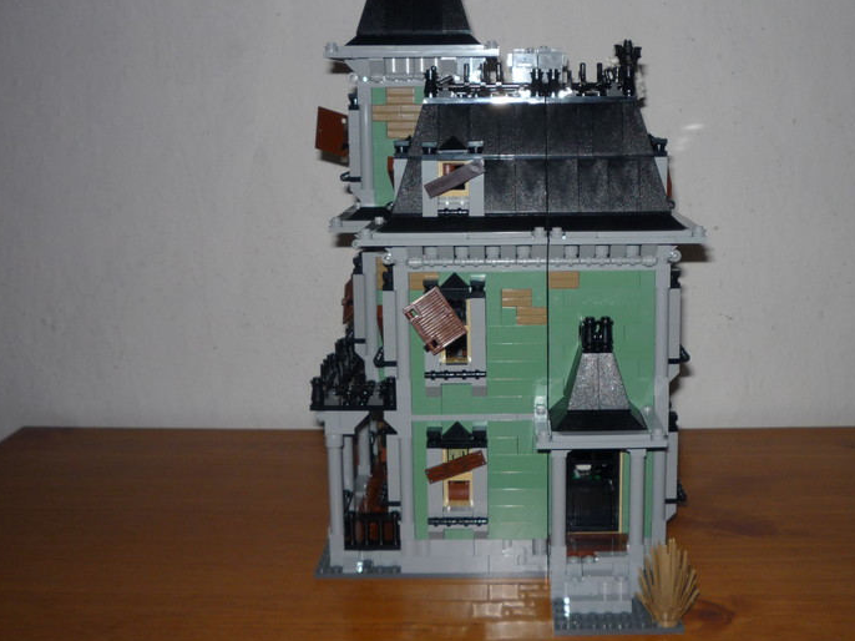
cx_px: 525
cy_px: 258
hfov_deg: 44.5
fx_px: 1037
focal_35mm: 42
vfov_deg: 34.2
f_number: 3.3
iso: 100
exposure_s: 1/30
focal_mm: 5.2
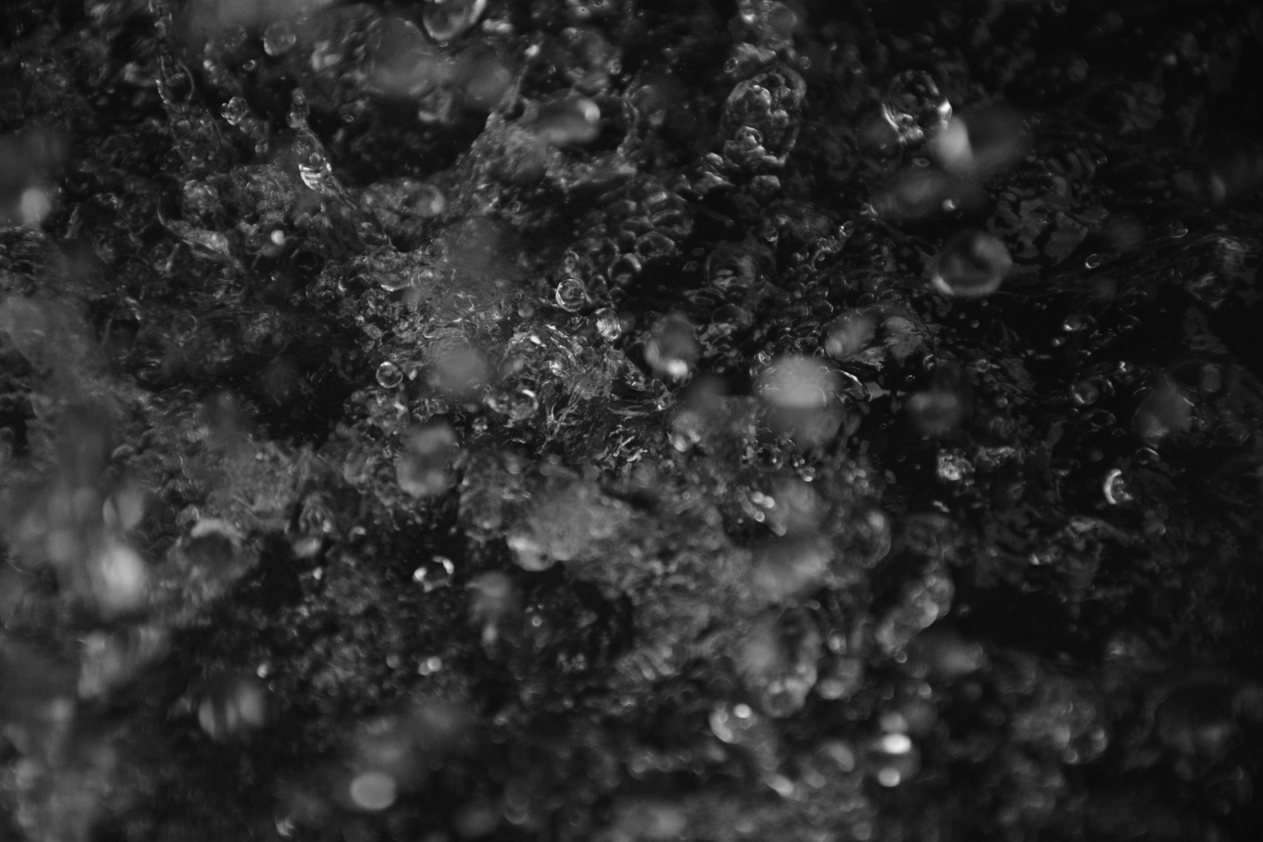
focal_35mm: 210
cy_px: 421
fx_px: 7366
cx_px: 632
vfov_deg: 6.5
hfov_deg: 9.8
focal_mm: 140
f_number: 5.6
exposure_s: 1/3200
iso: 1600
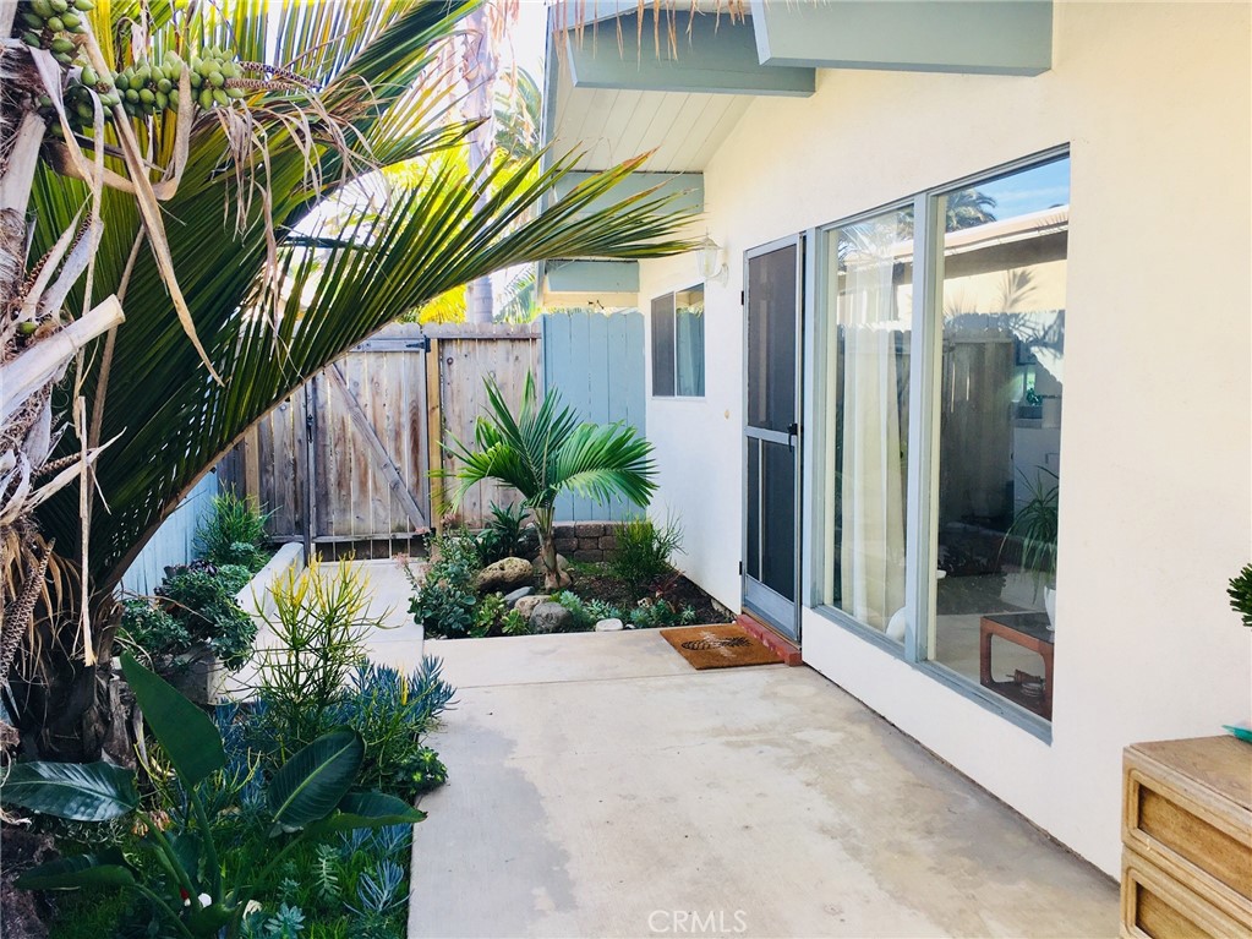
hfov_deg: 61.7
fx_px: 1049
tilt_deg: -3.4
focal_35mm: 29
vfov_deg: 48.2
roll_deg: -0.5
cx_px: 626
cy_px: 470
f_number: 2.2
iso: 25
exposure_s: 1/120
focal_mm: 4.15
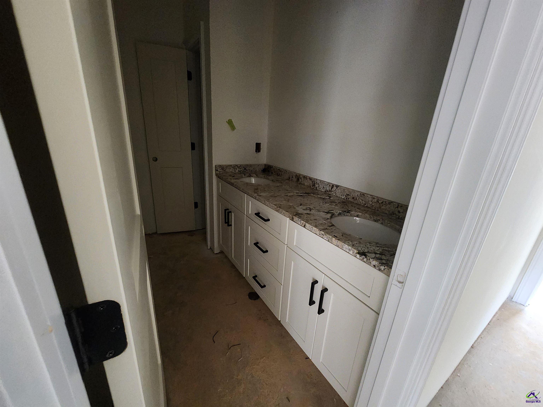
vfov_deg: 89.9
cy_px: 204
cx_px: 272
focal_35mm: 13
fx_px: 204
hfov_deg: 106.2
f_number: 2.2
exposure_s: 1/24
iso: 1000
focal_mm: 2.2
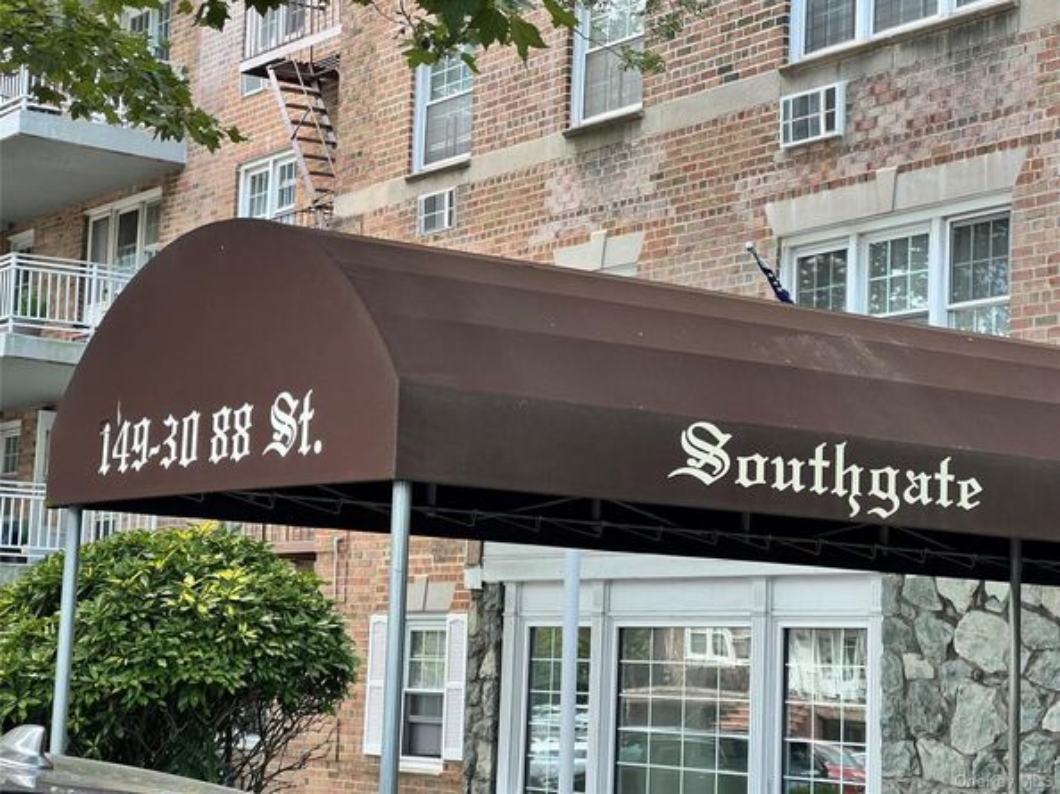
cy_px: 397
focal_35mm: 77
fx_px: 2357
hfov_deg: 25.3
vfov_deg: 19.1
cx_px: 530
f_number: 2.8
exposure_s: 1/99
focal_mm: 9
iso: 125
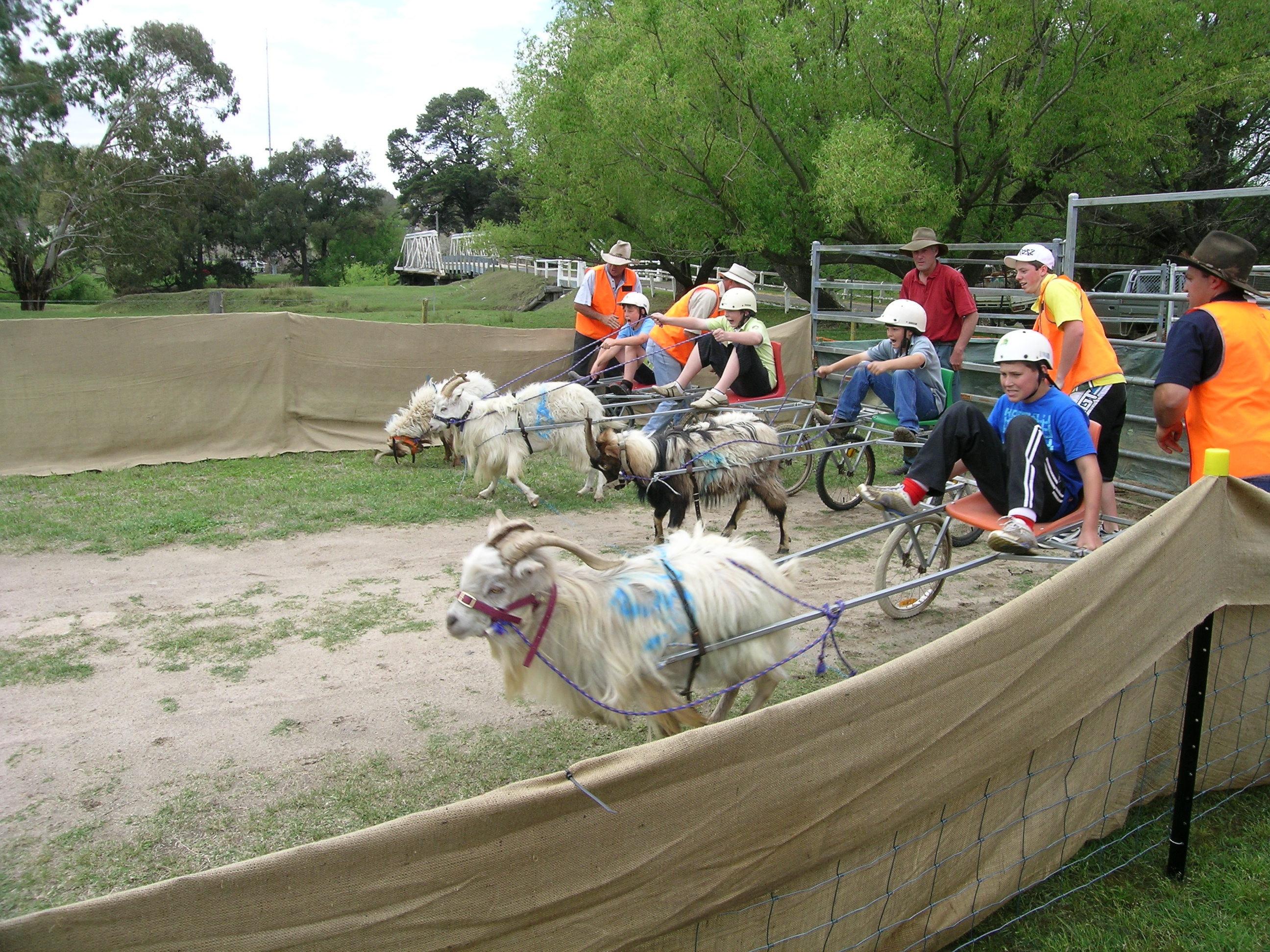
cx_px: 635
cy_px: 476
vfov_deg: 49.7
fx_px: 1027
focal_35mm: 28
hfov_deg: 63.4
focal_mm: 5.8
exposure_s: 1/166
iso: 50
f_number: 5.6
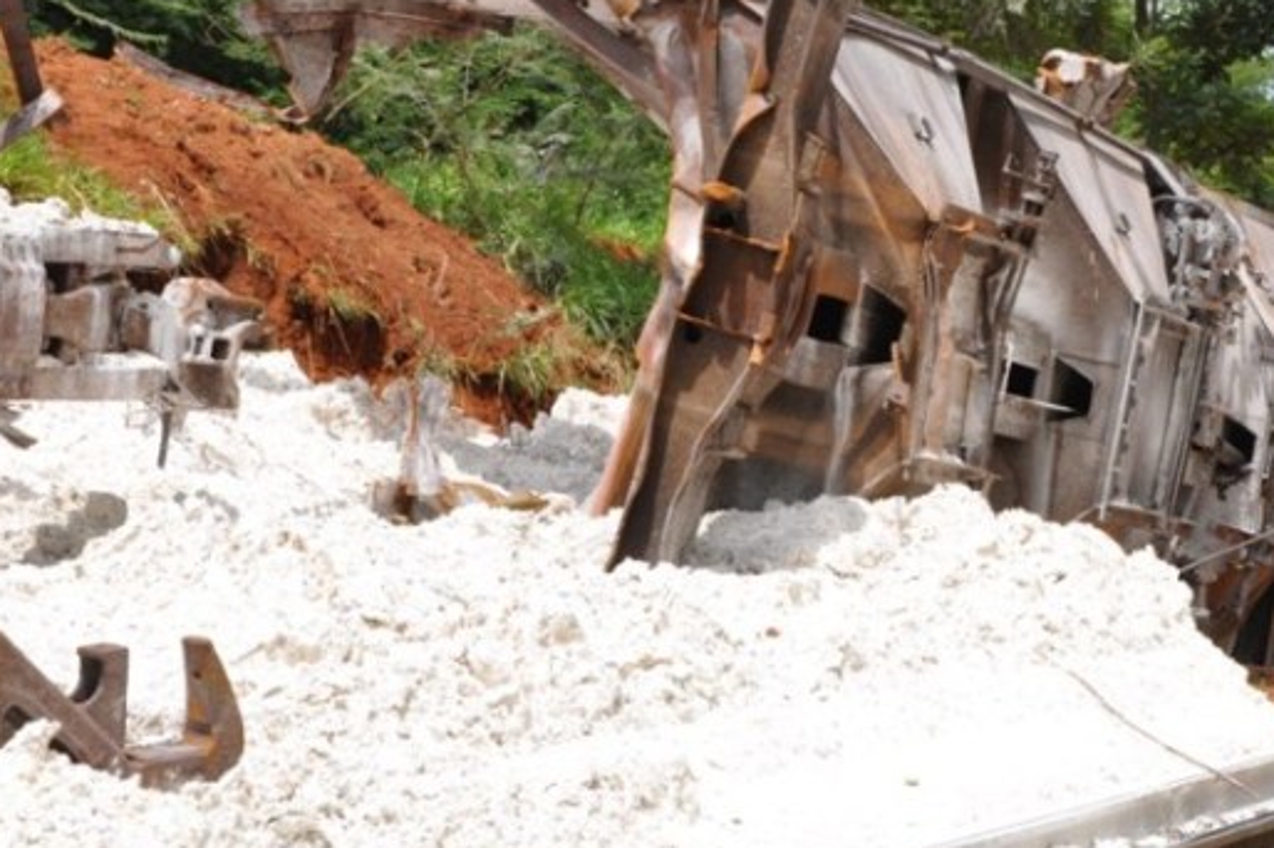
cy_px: 254
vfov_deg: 11.5
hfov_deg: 17.1
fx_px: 4208
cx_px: 925
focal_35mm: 119
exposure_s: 1/250
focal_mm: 48
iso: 400
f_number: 16
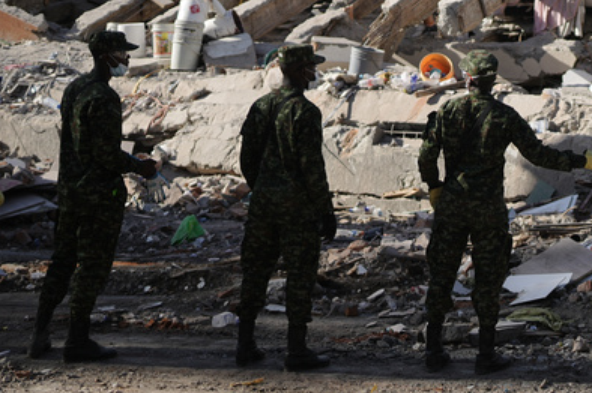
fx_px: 1495
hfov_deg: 21.2
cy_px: -78
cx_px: 660
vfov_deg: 14.5
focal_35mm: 91
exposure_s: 1/4000
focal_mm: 35
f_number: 1.4
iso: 100
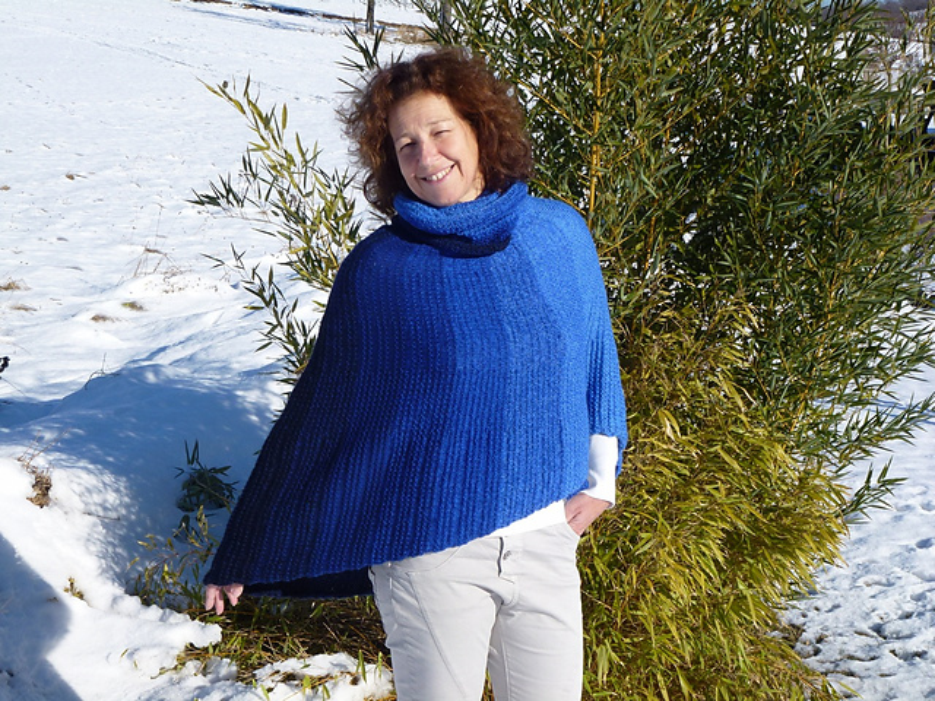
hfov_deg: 31.7
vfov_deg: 24.0
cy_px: 350
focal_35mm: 61
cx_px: 468
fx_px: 1648
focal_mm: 10.9
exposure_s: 1/800
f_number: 4.5
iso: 100
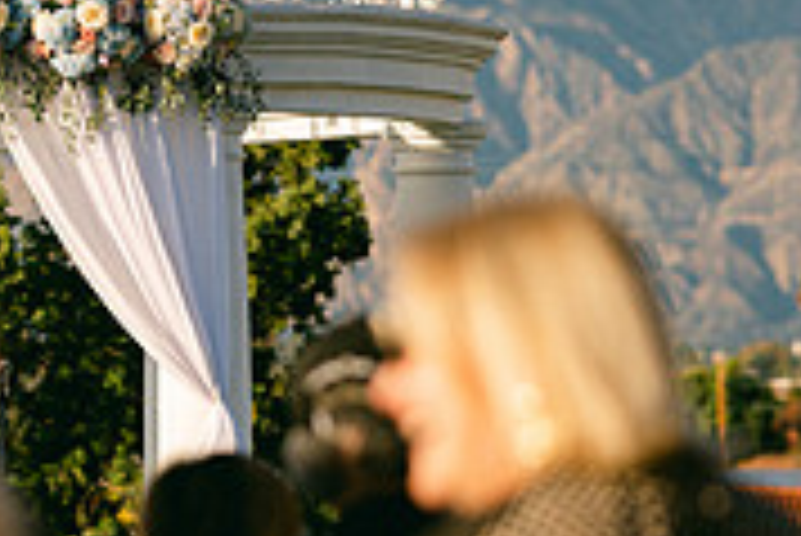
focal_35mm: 357
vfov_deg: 3.9
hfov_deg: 5.8
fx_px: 7950
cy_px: -12
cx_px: 13
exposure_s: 1/2500
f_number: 2.8
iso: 100
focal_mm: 105
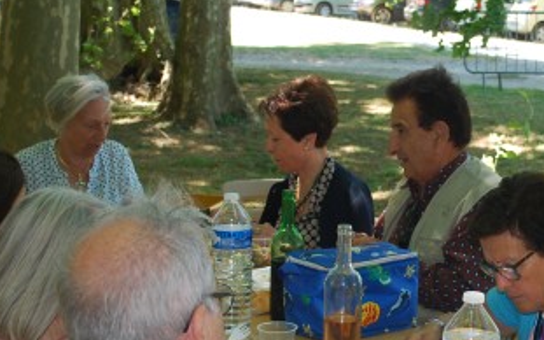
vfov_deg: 15.9
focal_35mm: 82
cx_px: 439
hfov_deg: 24.8
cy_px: 197
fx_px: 1215
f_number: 4.5
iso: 200
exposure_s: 1/80
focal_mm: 26
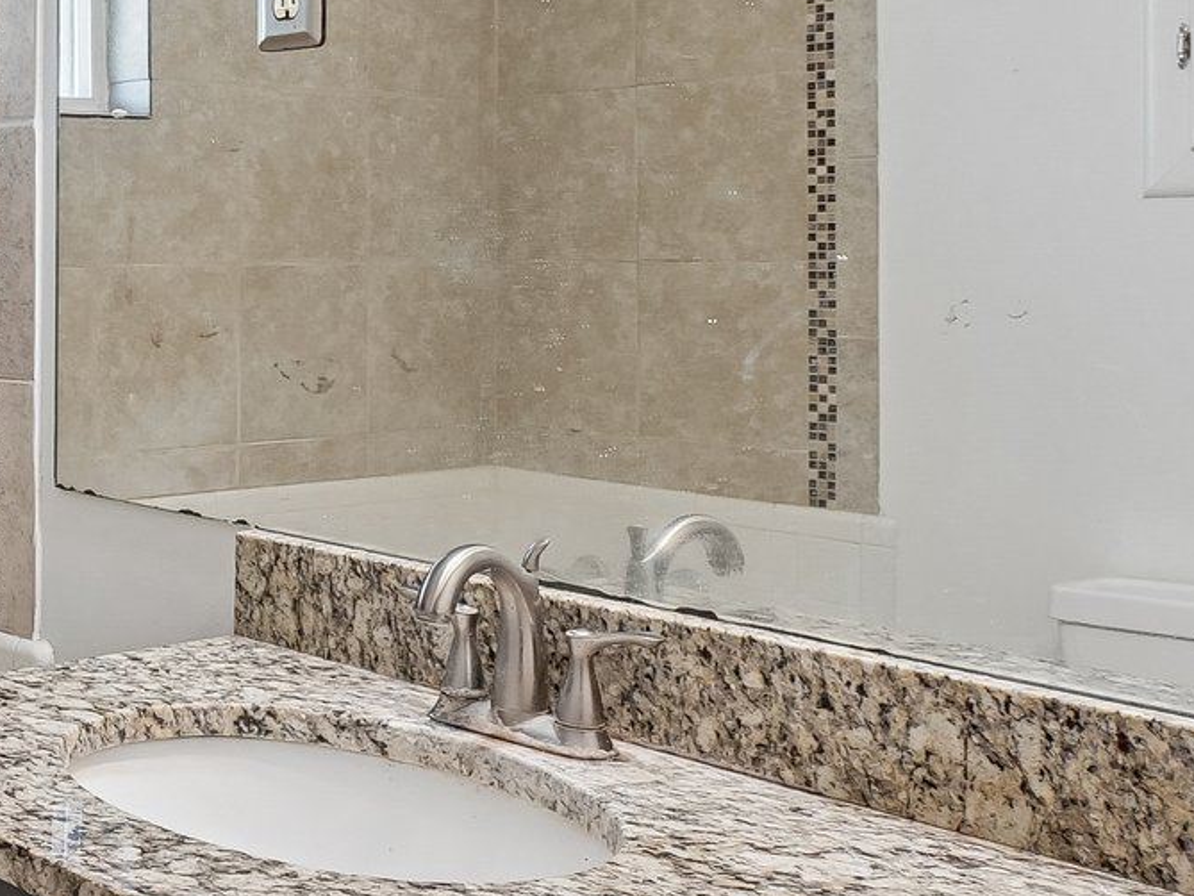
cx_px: -266
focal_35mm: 50
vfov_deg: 28.8
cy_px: 247
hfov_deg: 31.5
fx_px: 1725
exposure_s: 1/13
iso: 400
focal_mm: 17
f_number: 8
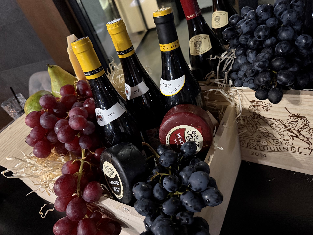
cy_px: 118
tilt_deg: -36.6
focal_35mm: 24
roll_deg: +21.3
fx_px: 217
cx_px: 156
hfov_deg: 71.6
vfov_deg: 56.8
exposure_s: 1/25
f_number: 1.78
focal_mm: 6.76
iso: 1250
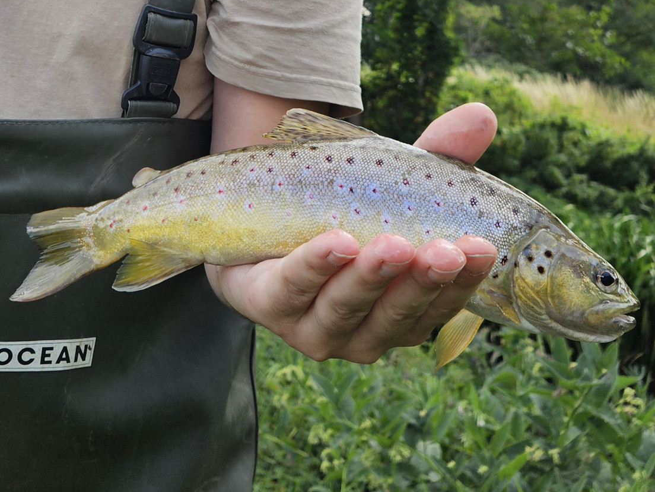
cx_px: 337
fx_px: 473
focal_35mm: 25
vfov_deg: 54.8
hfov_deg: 69.4
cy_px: 232
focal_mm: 5.4
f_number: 1.8
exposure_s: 1/300
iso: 25
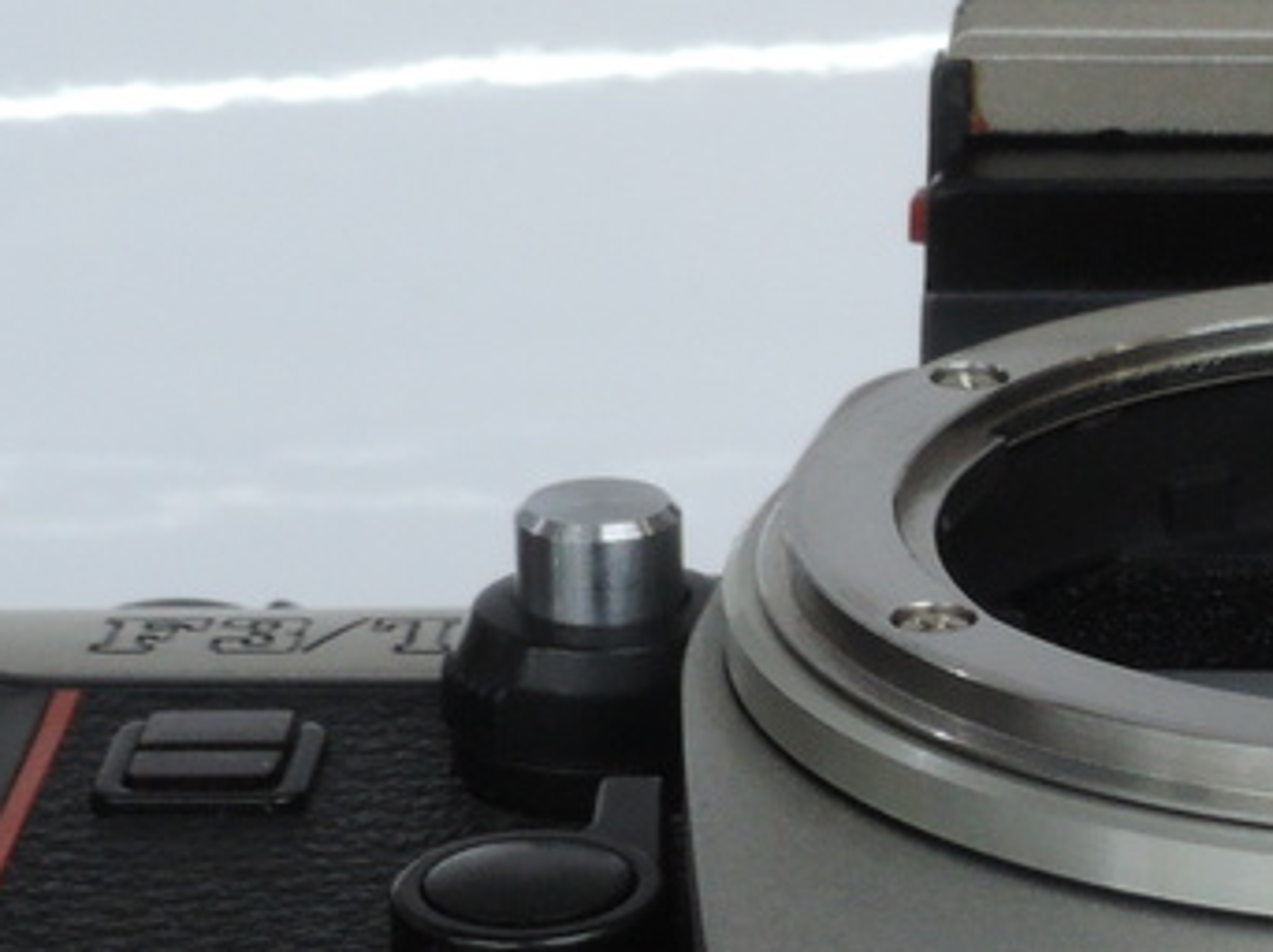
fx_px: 7093
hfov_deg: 10.2
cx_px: 1206
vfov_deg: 7.7
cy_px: 948
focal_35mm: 193
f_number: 8
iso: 400
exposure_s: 1/15
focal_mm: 11.8
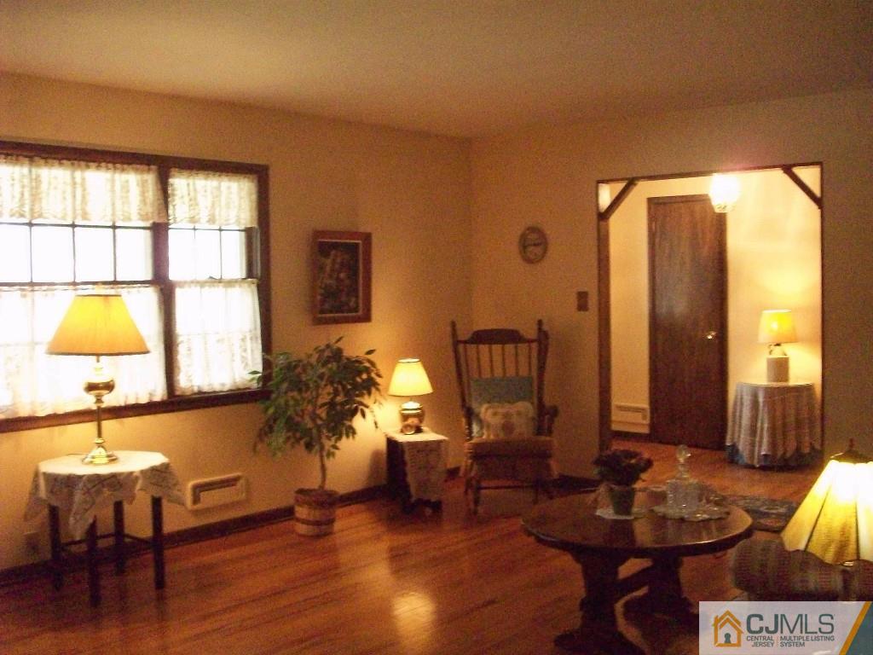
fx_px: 933
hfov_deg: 50.1
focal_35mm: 37
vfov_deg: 38.7
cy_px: 328
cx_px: 436
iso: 800
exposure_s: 1/64
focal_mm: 6.2
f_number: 2.8
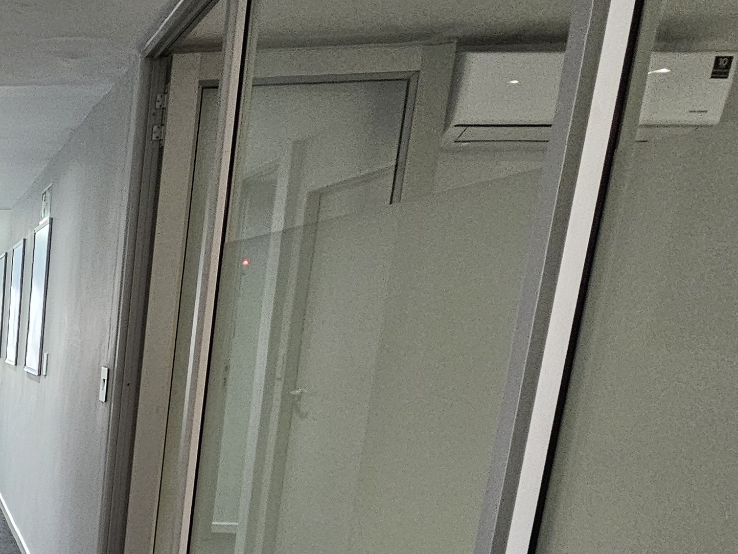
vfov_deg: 37.4
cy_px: 483
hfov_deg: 37.2
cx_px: -173
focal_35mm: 36
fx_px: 768
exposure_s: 1/33
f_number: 2.2
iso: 640
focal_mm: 2.2
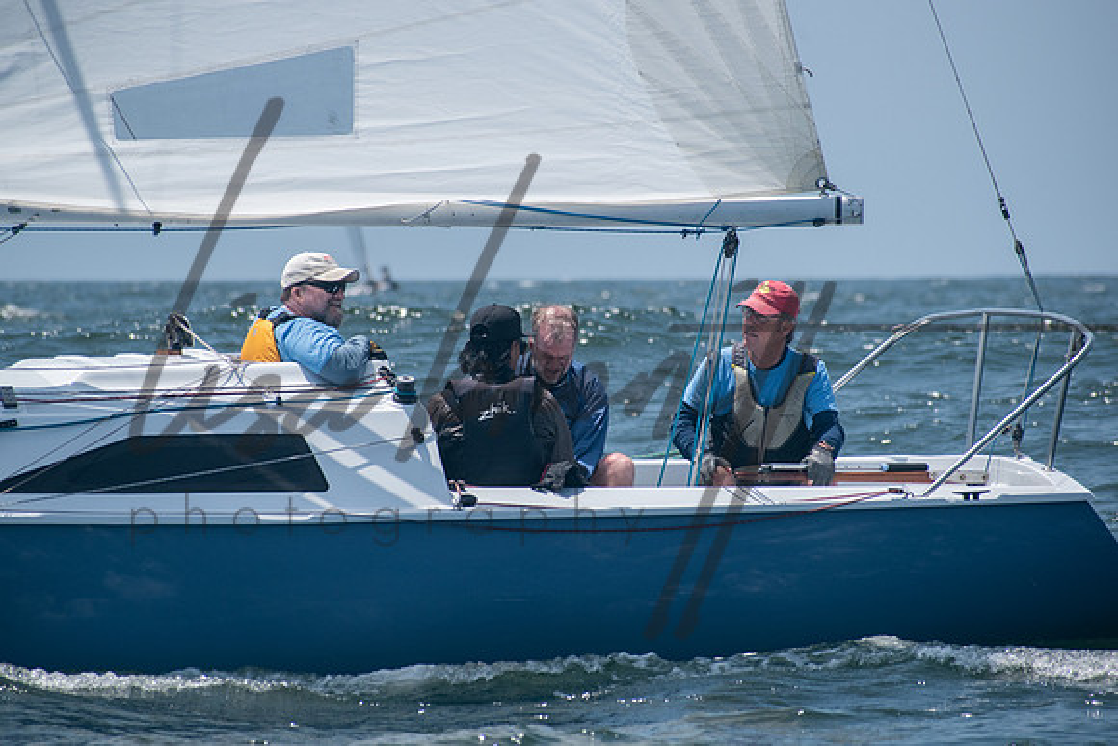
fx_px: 11006
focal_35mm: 354
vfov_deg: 3.9
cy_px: 373
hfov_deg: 5.8
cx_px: 551
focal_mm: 230
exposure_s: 1/1600
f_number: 8
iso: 400
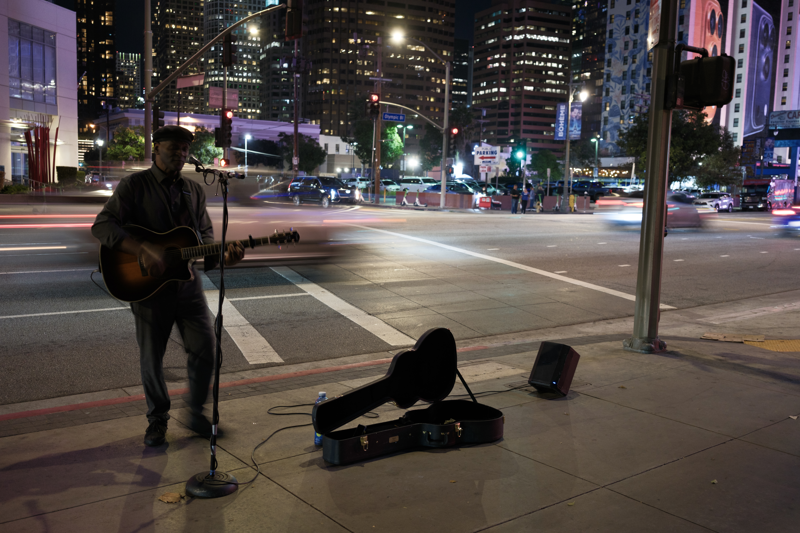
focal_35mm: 35
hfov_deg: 54.4
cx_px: 400
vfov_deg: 37.9
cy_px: 266
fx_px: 778
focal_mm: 23
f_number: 2.8
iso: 500
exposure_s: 1/5
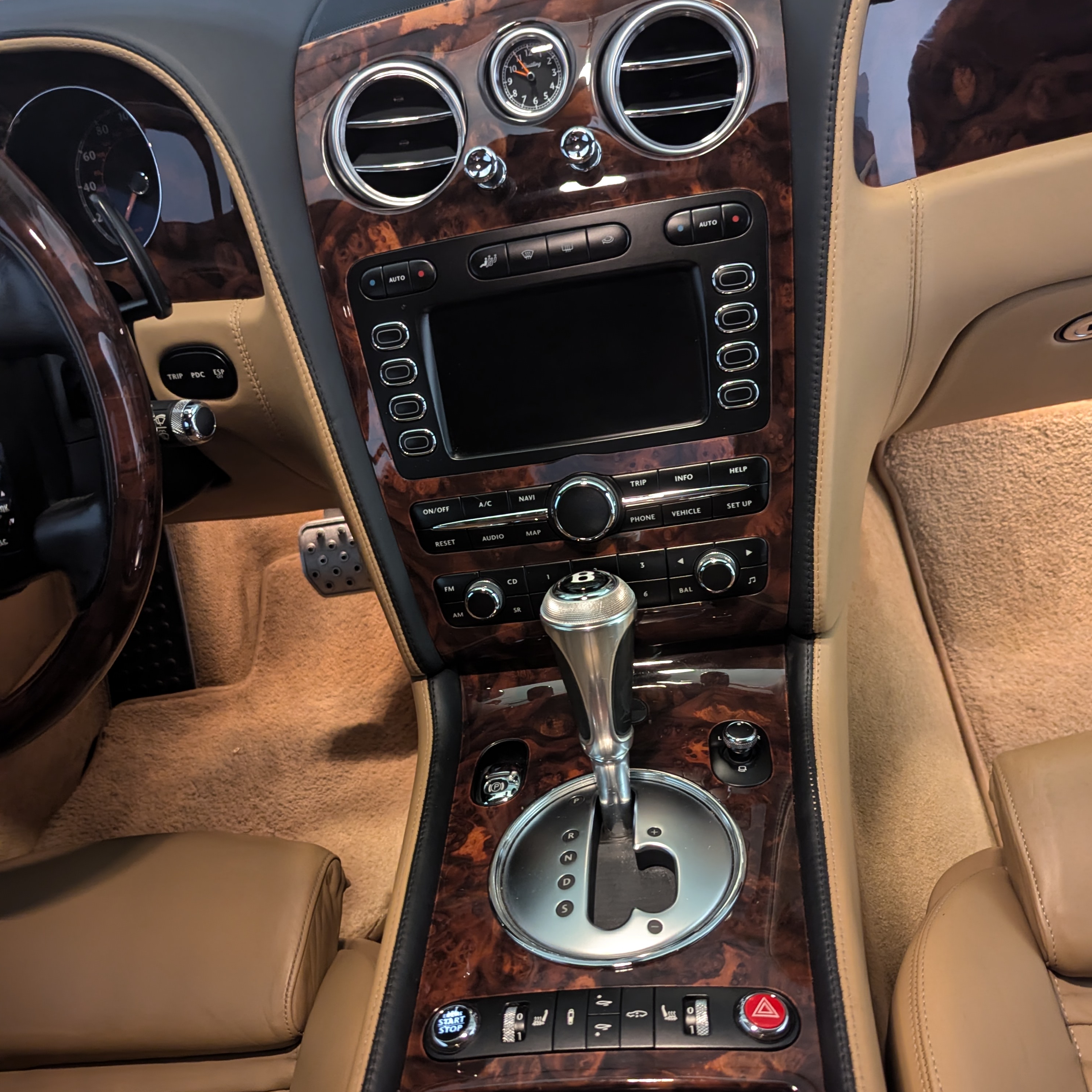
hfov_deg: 55.6
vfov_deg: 55.5
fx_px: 1035
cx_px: 559
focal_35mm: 29
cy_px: 602
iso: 3130
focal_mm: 6.81
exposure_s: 1/26
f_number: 1.85
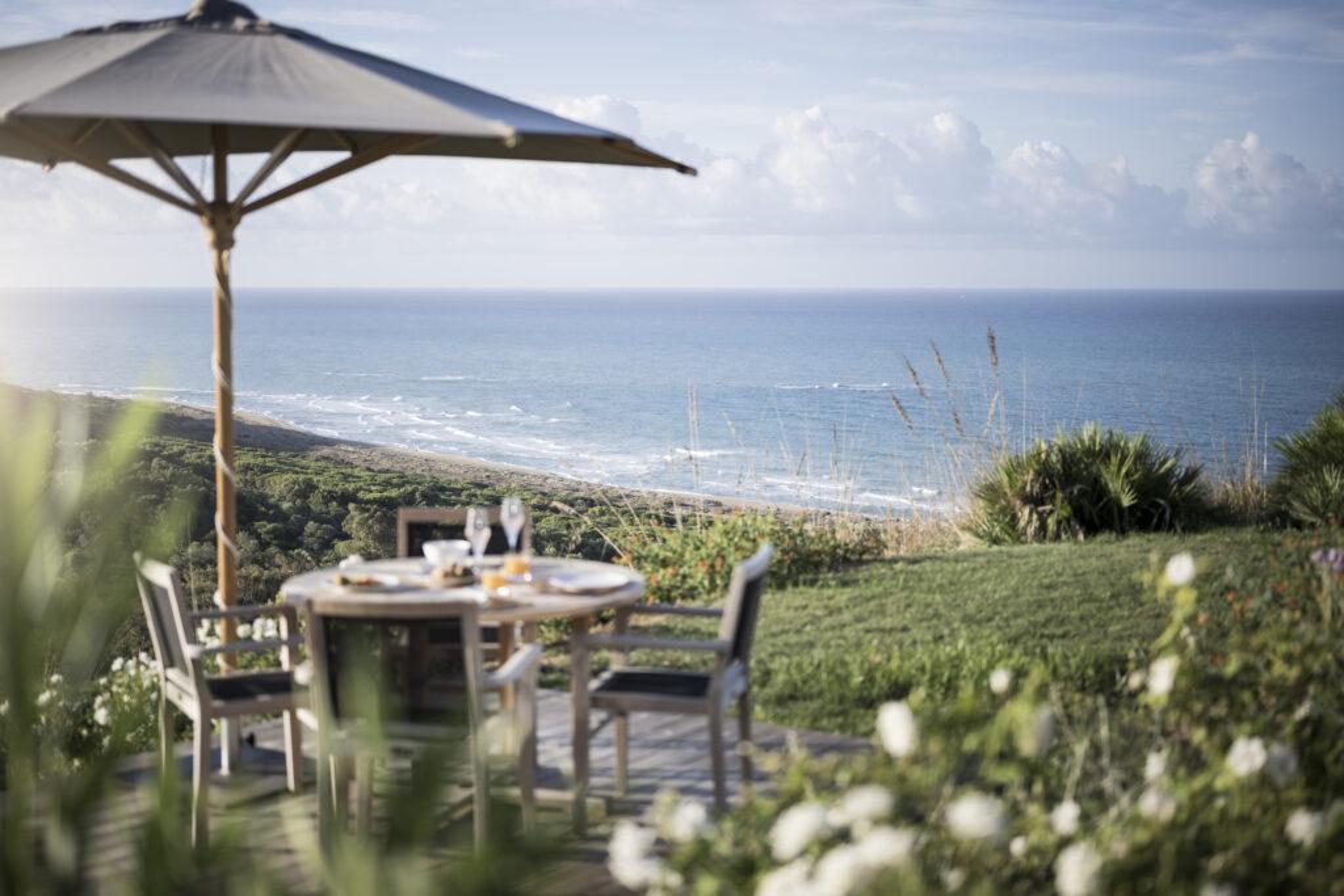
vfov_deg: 27.0
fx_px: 1867
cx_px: 672
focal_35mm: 50
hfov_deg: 39.6
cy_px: 448
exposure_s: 1/2000
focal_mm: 50
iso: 100
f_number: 1.8
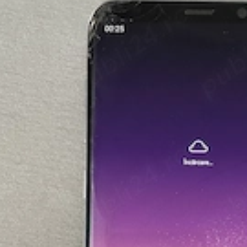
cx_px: 194
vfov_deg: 24.6
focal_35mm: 68
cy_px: 221
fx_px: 549
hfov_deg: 25.0
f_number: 1.6
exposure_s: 1/60
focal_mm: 4.2
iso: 250
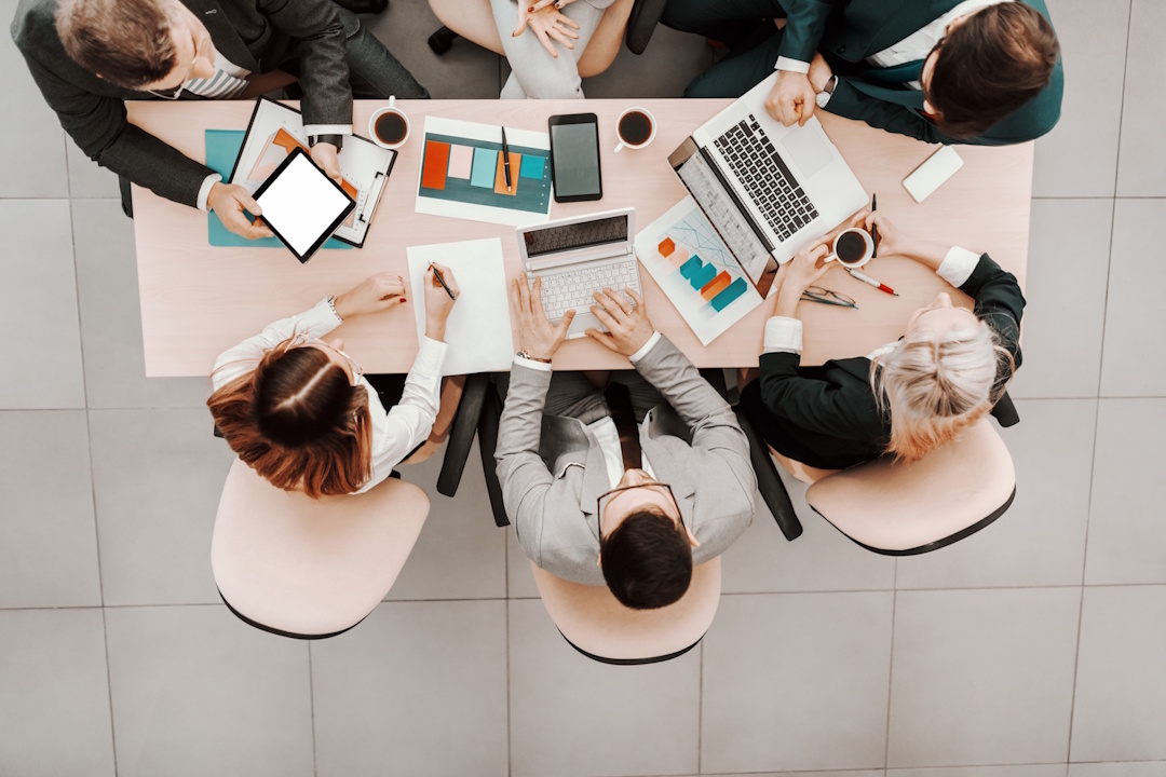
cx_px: 583
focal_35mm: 35
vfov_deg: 37.9
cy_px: 388
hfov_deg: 54.4
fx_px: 1134
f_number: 1.4
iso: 320
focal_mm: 35
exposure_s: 1/200
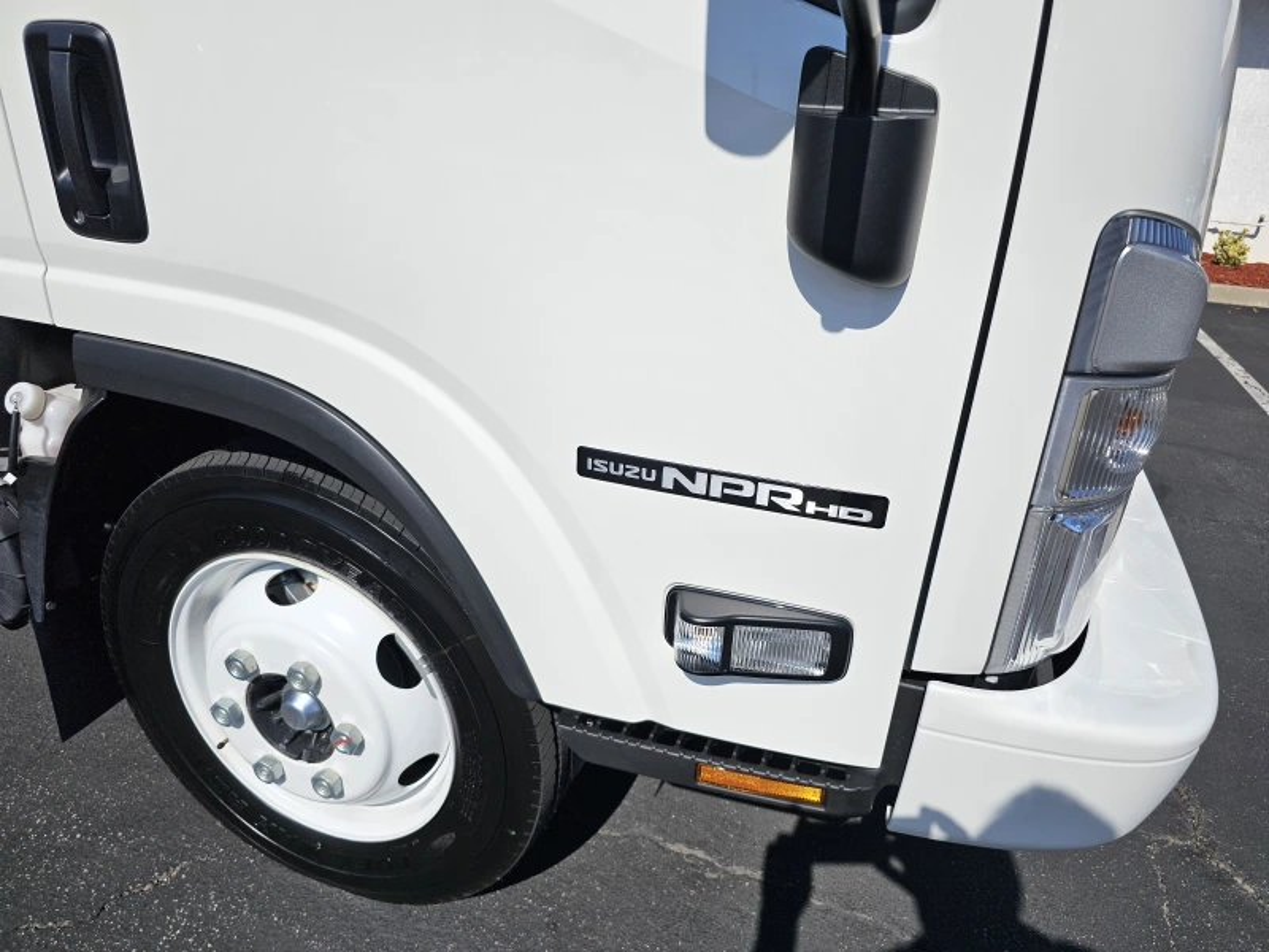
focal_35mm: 23
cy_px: 476
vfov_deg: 58.9
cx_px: 634
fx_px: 843
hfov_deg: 73.9
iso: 10
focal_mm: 6.3
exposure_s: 1/2071
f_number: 1.7
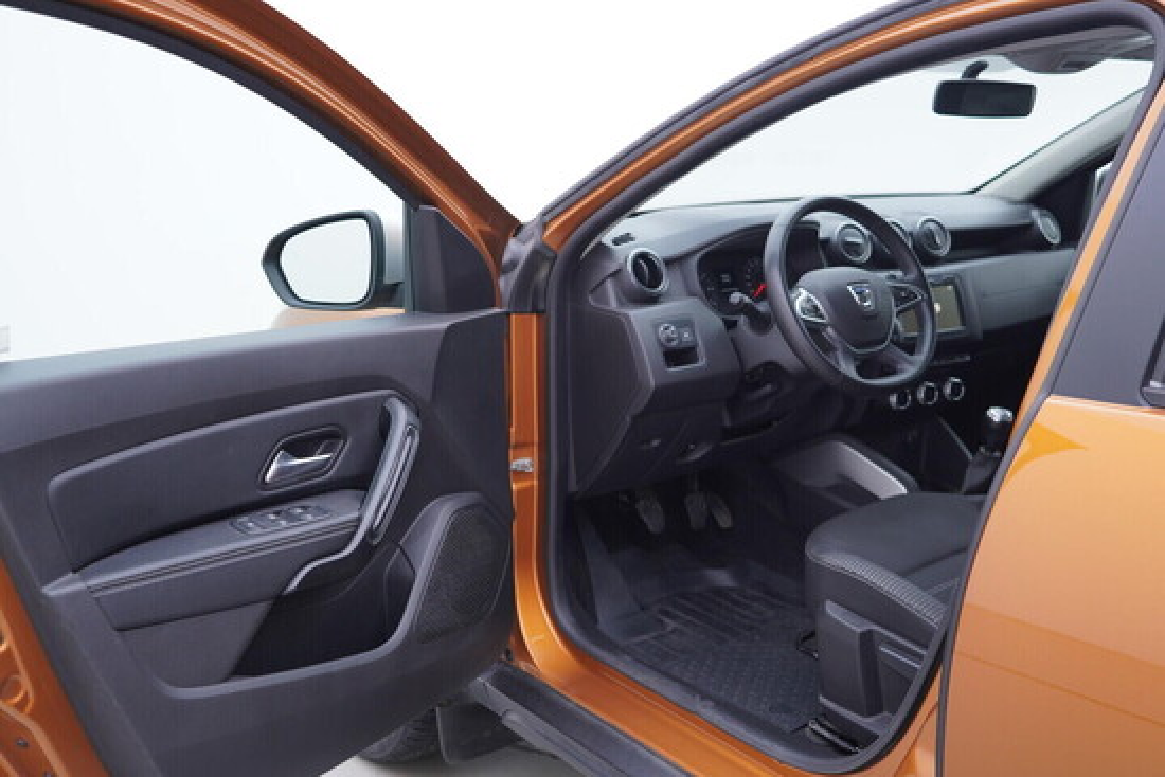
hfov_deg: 53.1
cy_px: 388
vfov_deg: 36.9
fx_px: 1165
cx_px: 582
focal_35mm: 36
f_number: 2.8
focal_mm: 24
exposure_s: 1/40
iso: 125
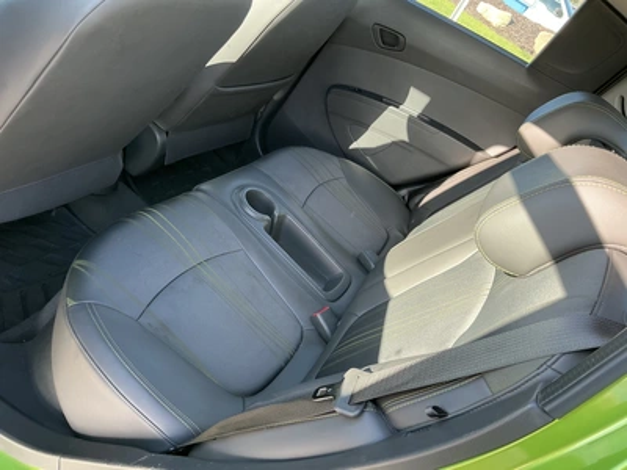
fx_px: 507
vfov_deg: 49.7
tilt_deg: -31.3
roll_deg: -33.2
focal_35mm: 28
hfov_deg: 63.4
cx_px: 314
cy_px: 235
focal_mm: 3
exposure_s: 1/122
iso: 40
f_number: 1.8
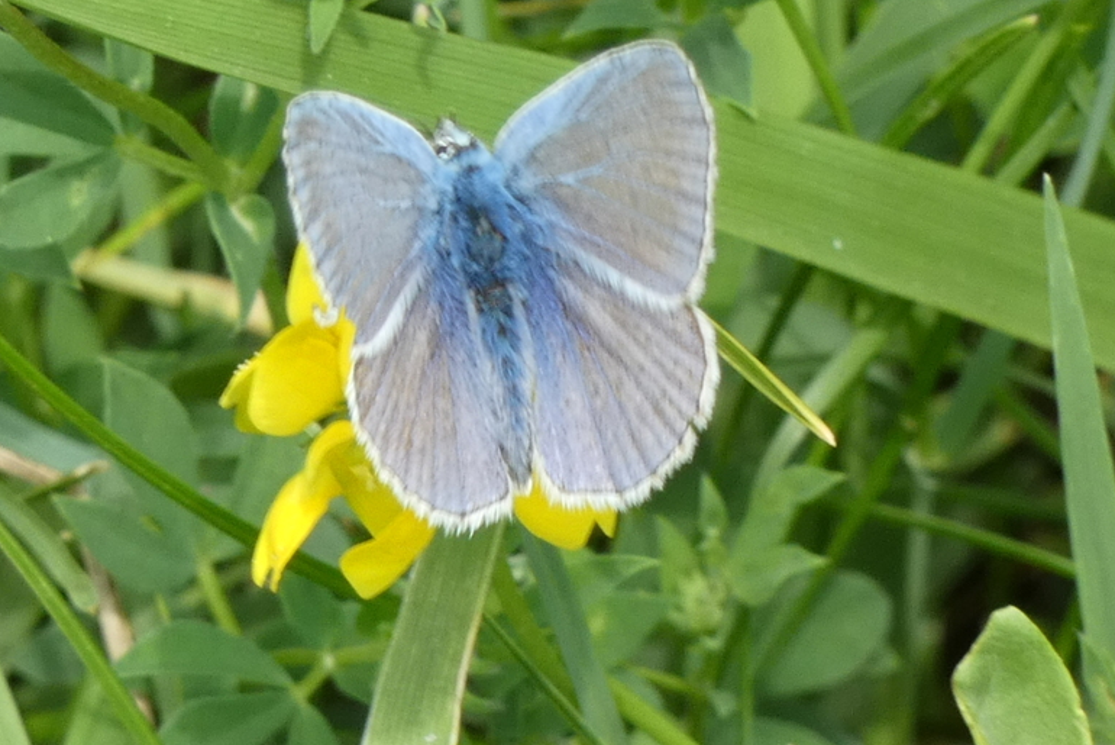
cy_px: 284
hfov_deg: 4.9
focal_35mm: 417
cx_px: 516
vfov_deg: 3.3
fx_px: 12920
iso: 125
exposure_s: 1/80
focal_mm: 64.9
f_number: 5.6
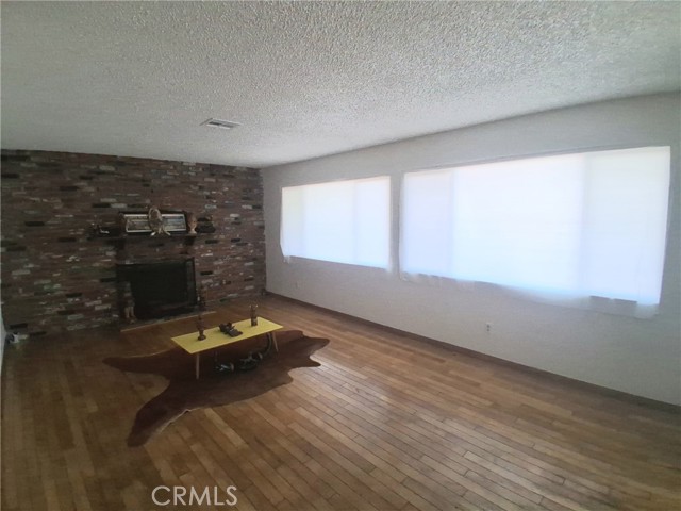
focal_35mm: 17
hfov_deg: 91.0
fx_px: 334
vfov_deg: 74.7
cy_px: 256
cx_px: 340
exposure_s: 1/120
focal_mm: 1.4
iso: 80
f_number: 2.2
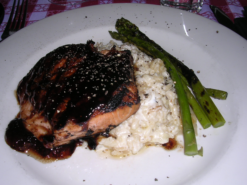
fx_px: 271
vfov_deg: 37.7
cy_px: 92
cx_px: 124
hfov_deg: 49.0
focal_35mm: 38
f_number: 5.6
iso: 100
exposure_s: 1/60.1
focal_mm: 5.8
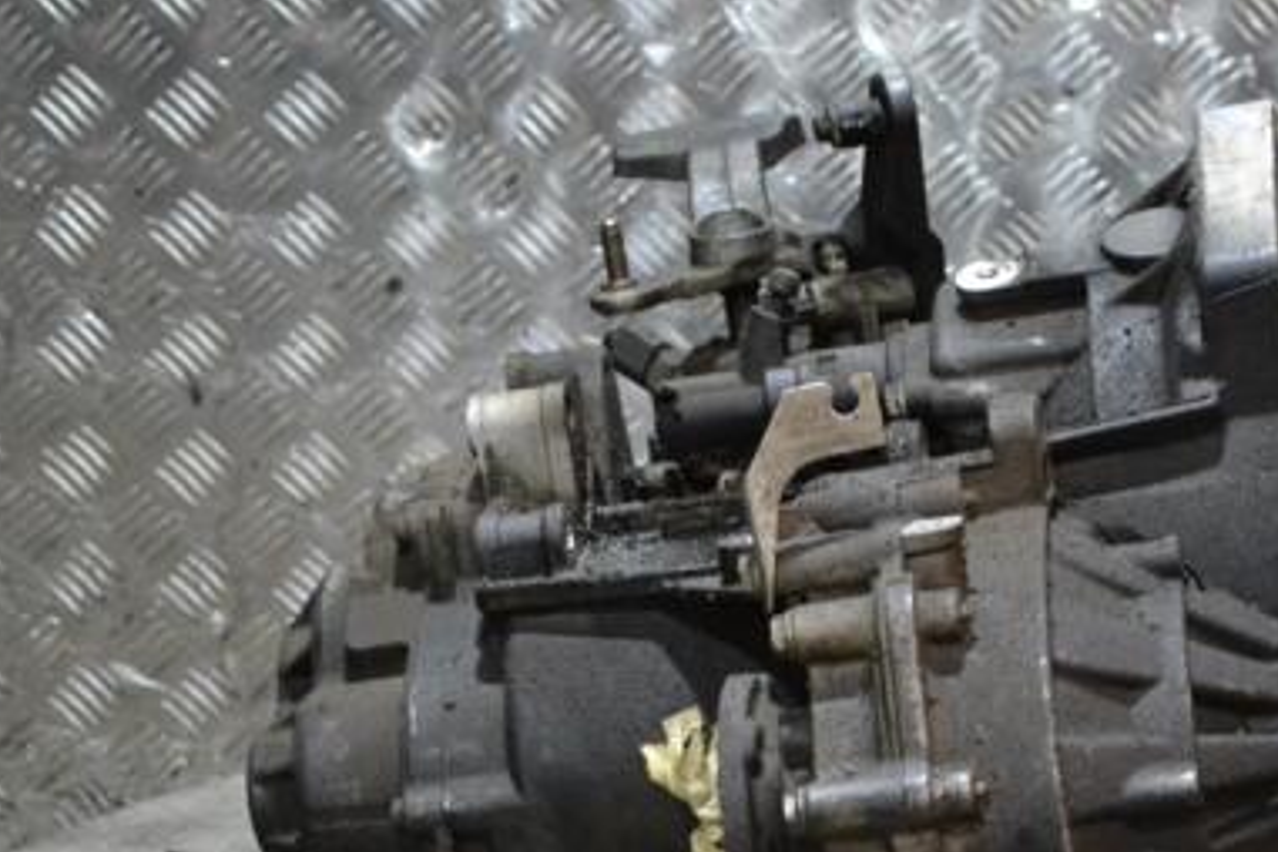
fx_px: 4189
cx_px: 845
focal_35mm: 118
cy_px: 614
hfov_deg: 17.3
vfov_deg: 11.6
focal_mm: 50
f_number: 5.6
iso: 3200
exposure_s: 1/30
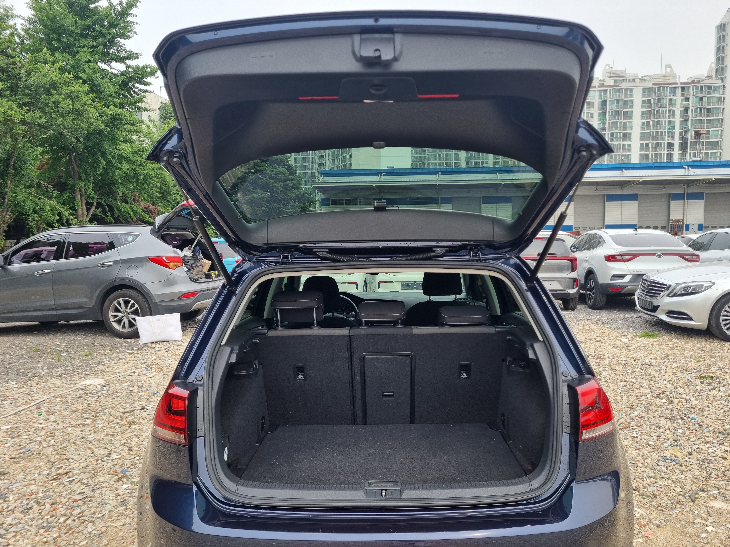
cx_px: 365
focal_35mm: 26
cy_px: 274
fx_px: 548
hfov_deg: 67.3
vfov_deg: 53.1
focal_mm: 5.4
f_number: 1.8
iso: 50
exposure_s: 1/1136
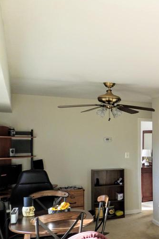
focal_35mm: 49
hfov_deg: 22.5
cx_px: 240
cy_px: 141
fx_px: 325
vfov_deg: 40.2
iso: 320
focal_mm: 16
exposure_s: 1/160
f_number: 4
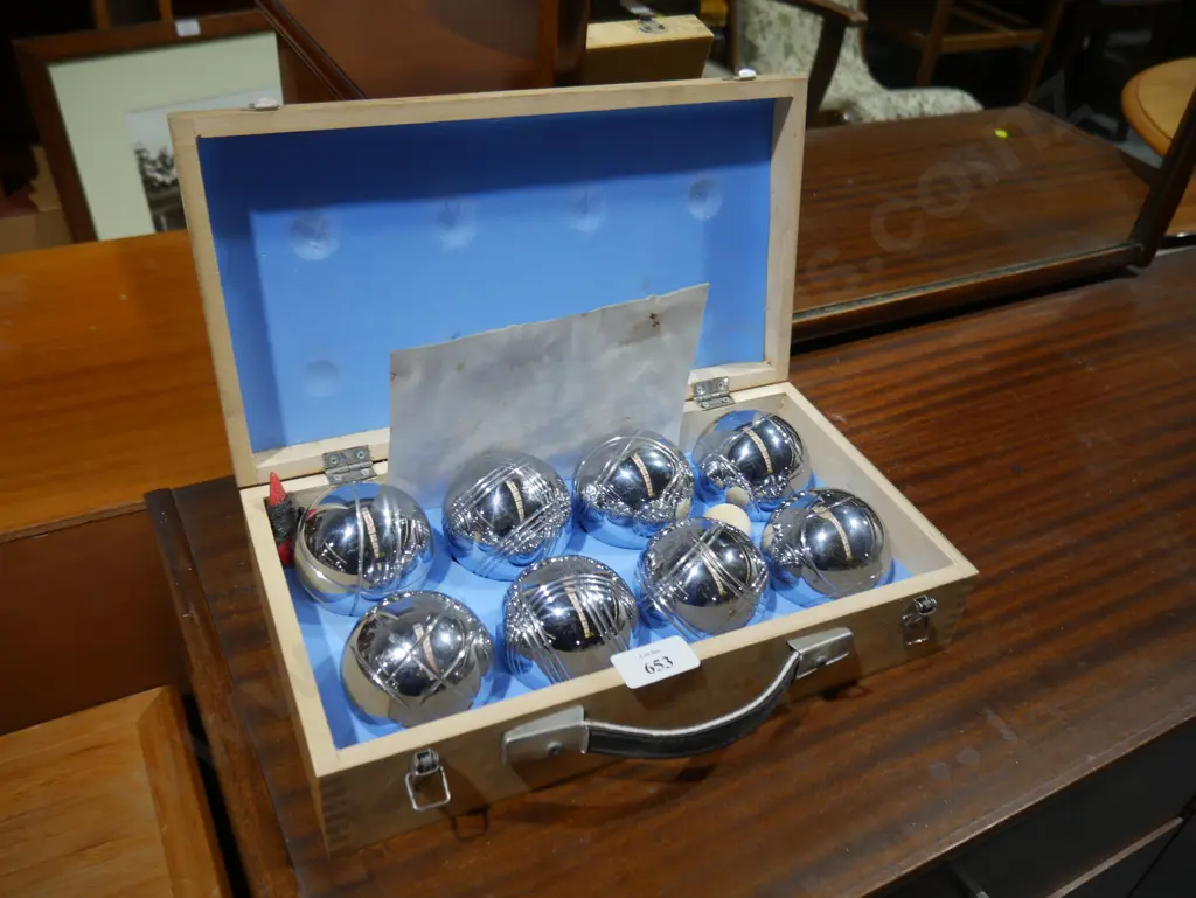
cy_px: 449
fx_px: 968
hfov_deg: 63.4
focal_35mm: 28
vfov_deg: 49.8
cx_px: 598
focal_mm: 14
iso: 200
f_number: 3.5
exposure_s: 1/80
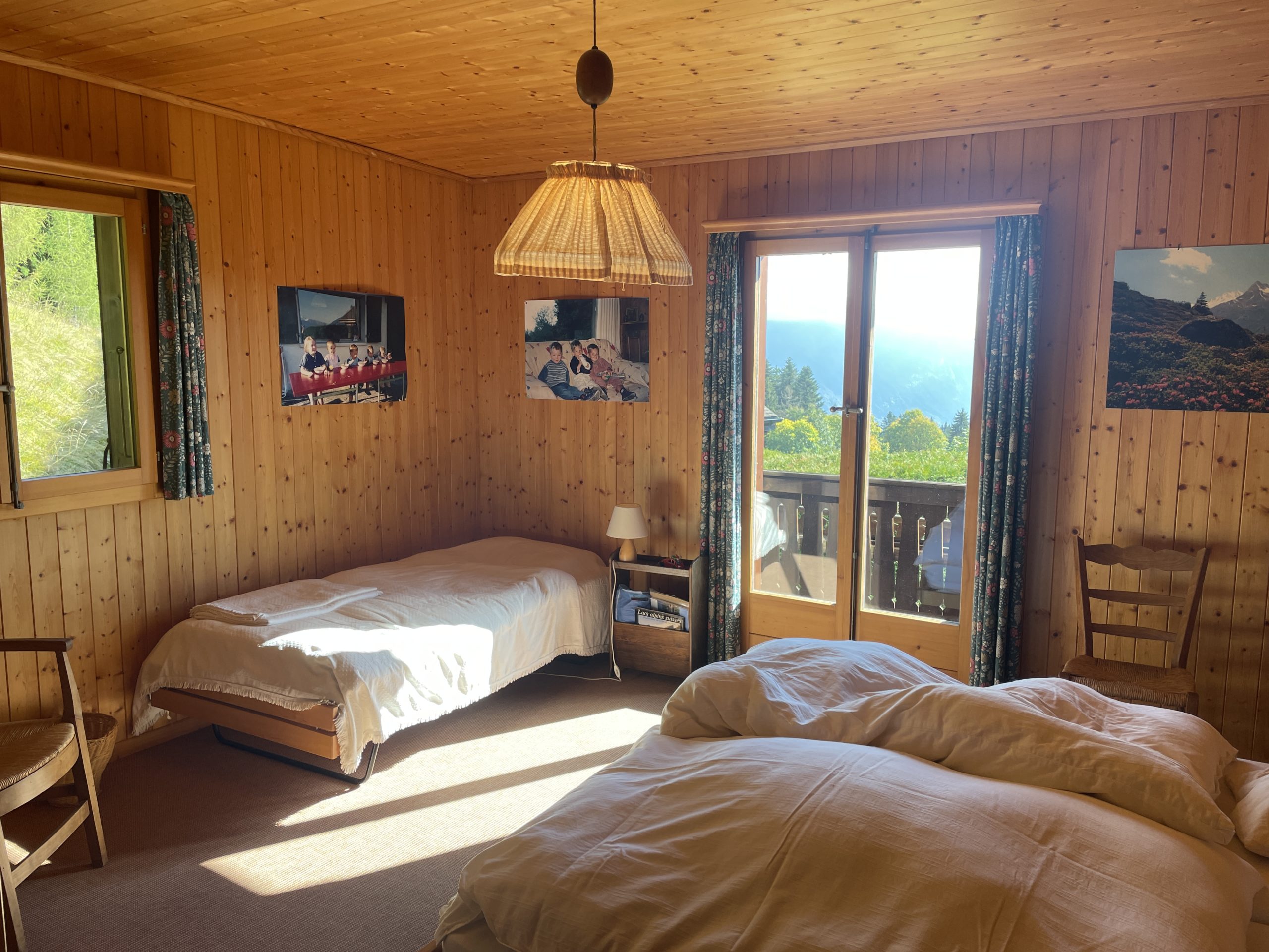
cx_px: 634
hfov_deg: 67.3
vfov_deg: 53.1
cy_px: 476
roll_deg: +0.3
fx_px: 953
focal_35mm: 26
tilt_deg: -7.8
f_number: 1.6
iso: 32
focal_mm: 4.2
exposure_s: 1/150
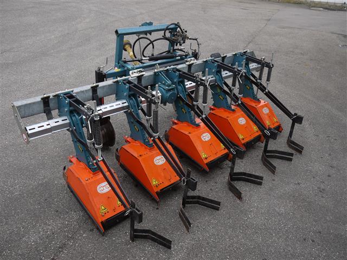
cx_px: 174
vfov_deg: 44.2
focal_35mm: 32
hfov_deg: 56.8
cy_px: 130
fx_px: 321
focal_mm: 16
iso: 100
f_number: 5
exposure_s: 1/125
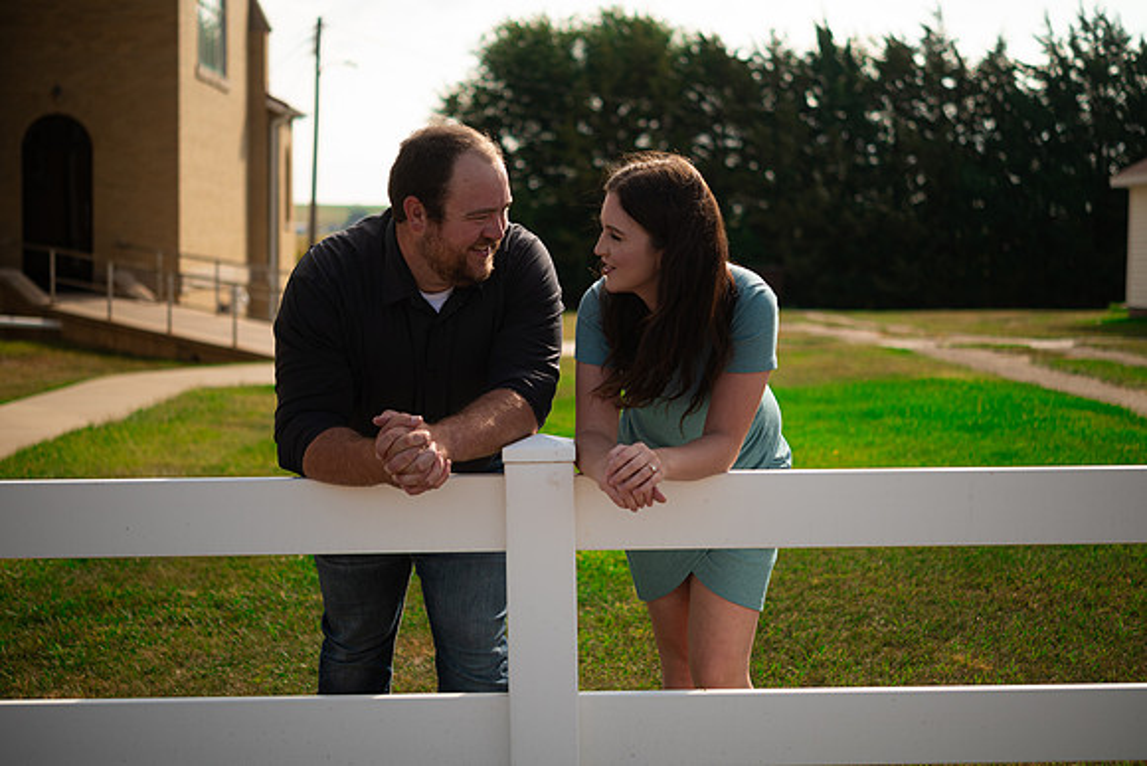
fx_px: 1945
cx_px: 574
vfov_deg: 22.3
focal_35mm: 61
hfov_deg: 32.9
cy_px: 383
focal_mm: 60
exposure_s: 1/1000
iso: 100
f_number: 2.8
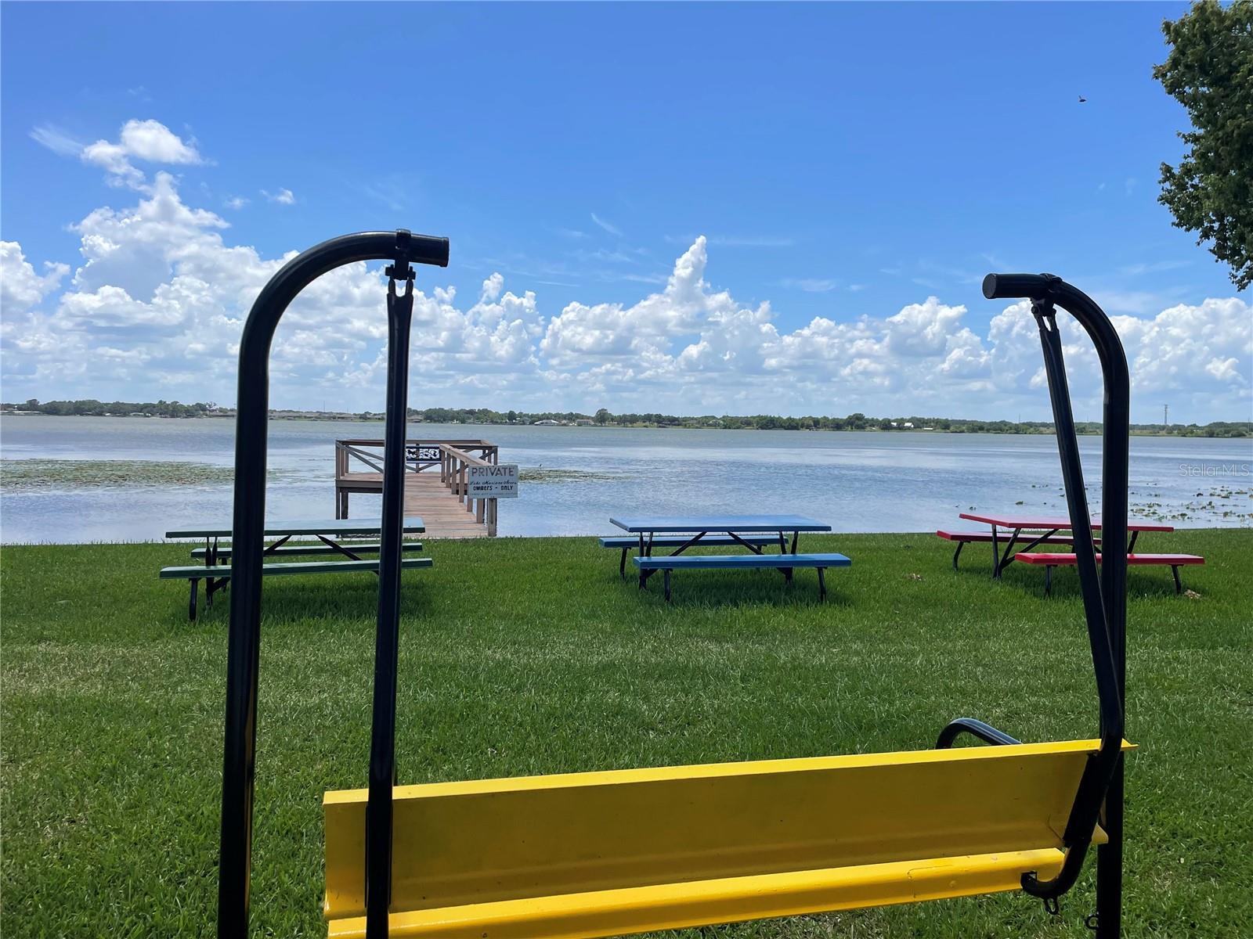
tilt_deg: -1.5
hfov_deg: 67.3
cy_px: 470
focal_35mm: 26
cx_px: 626
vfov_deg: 53.1
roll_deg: -0.5
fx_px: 941
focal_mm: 4.2
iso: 32
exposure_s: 1/4651
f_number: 1.6
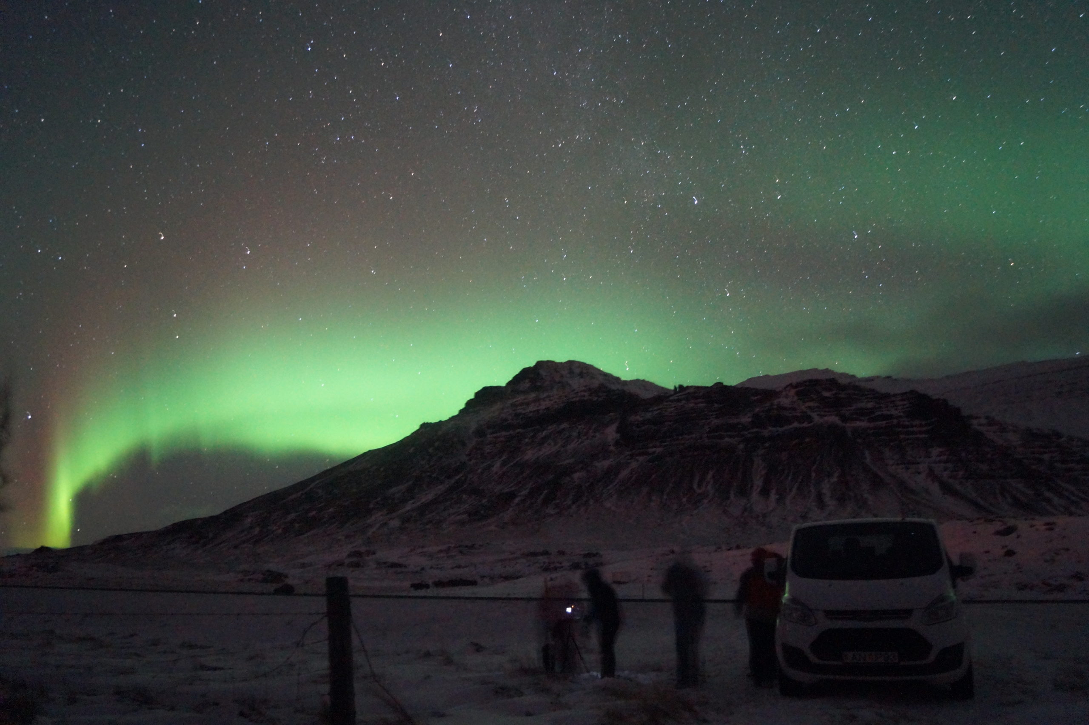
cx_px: 544
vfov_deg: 47.9
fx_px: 816
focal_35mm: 27
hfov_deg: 67.4
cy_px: 362
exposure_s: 30
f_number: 3.5
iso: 3200
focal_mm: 18
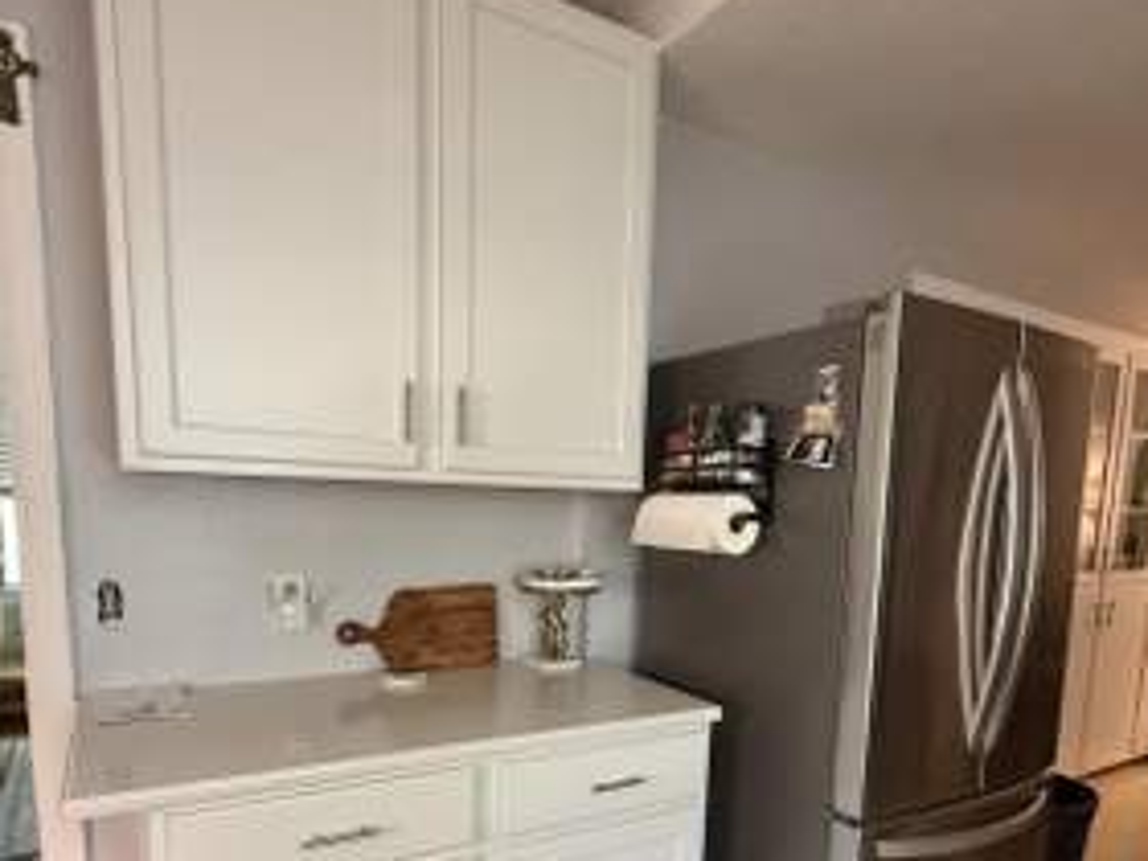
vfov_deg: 54.8
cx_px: 623
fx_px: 796
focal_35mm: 24
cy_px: 619
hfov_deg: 71.5
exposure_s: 1/60
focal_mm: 2.22
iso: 640
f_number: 2.2
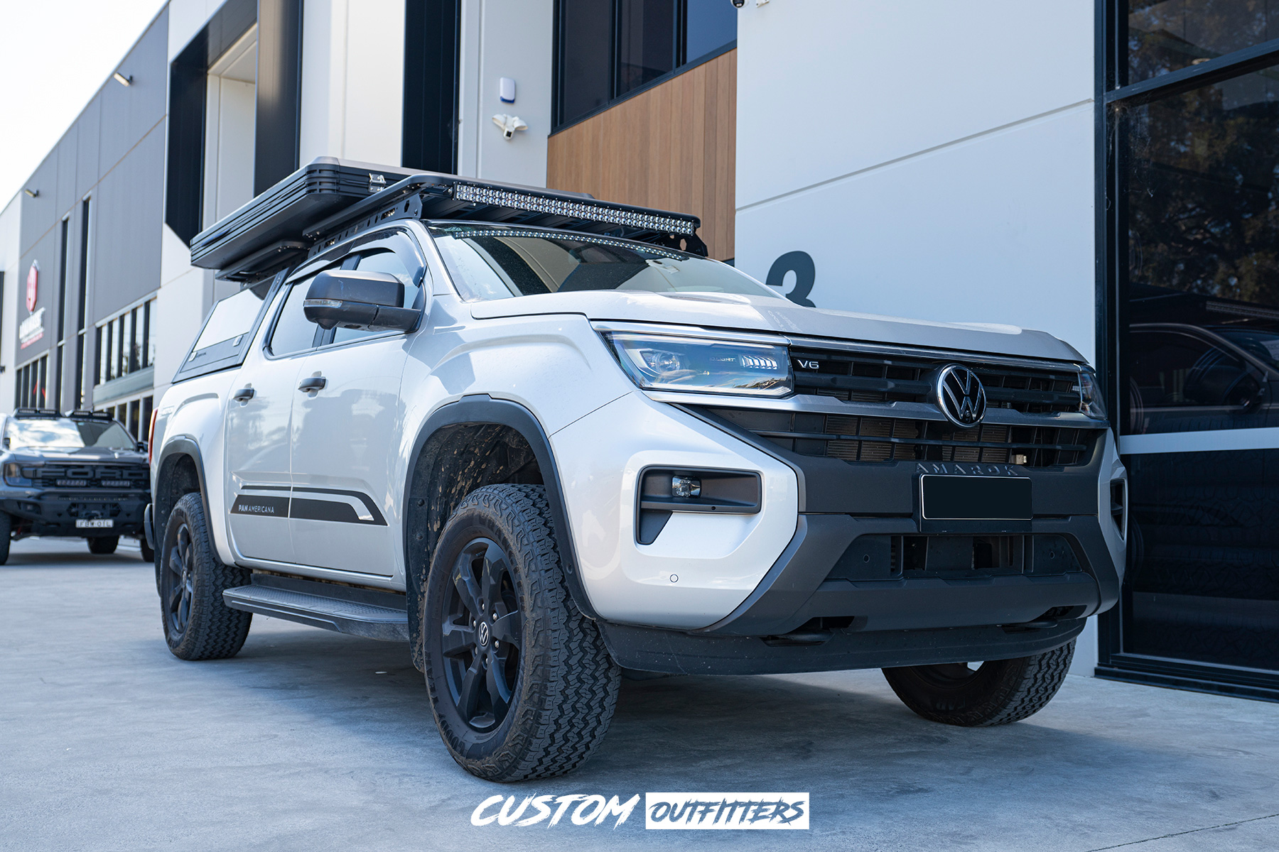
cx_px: 640
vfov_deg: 41.1
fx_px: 1137
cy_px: 426
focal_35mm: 32
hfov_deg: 58.7
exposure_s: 1/80
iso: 100
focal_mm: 32
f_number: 4.5
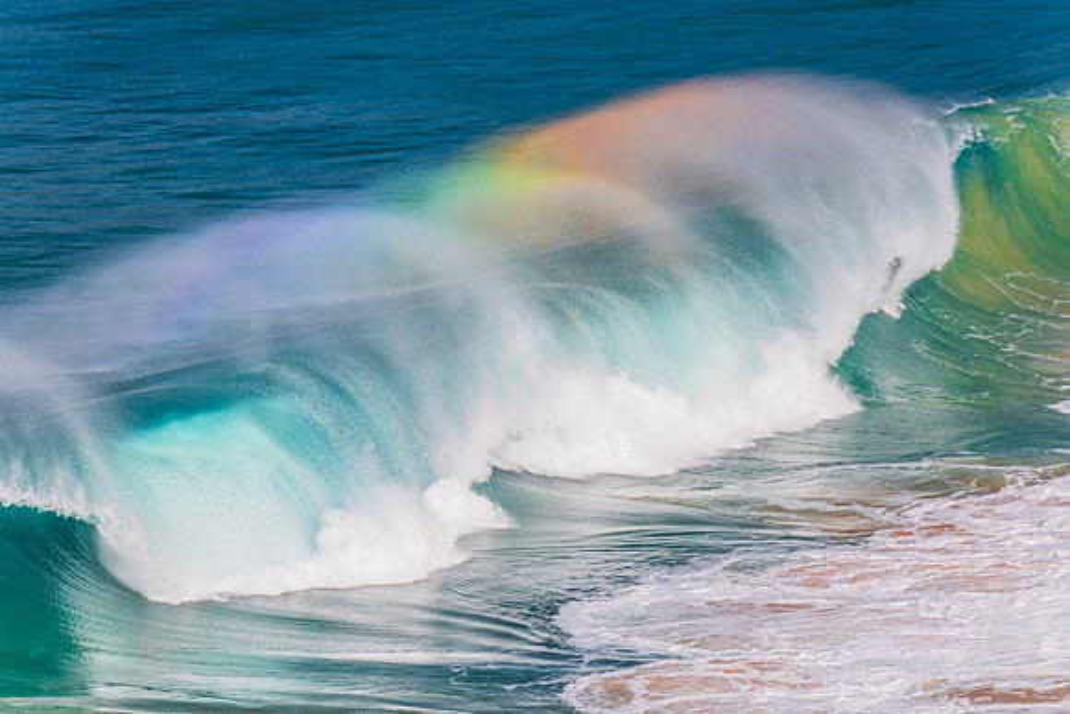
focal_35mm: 600
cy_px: 357
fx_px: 17837
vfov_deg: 2.3
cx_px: 535
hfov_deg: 3.4
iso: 100
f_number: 8
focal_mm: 600
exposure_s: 1/400
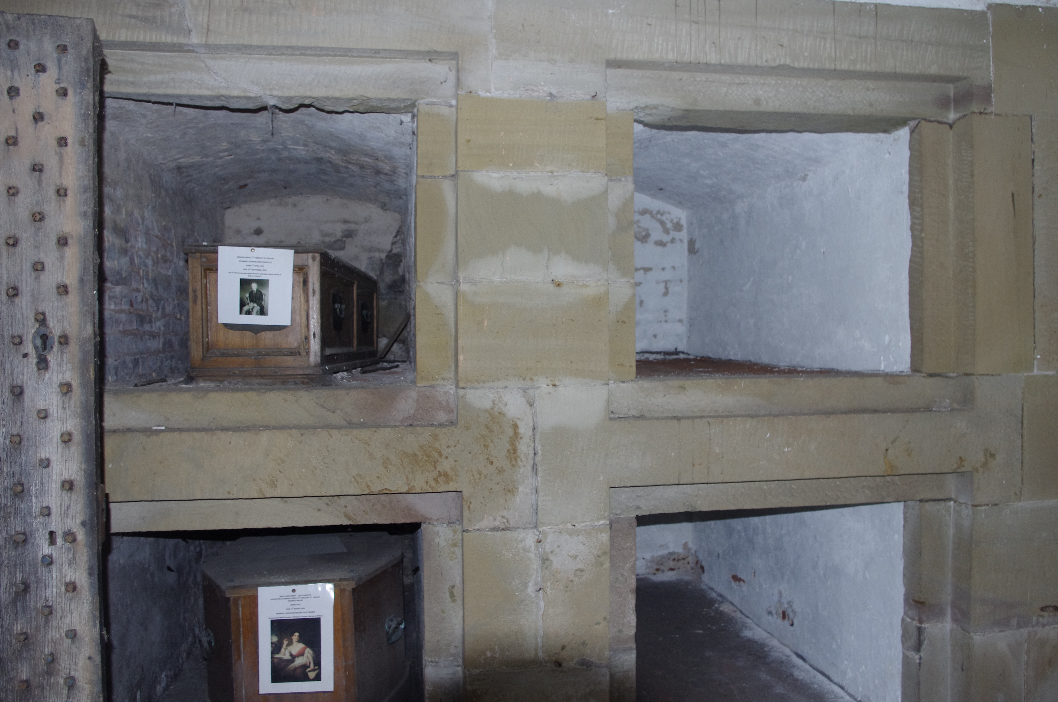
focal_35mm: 30
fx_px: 881
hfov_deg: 62.0
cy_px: 351
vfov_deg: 43.5
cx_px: 529
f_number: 5
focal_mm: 20
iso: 800
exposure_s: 1/20
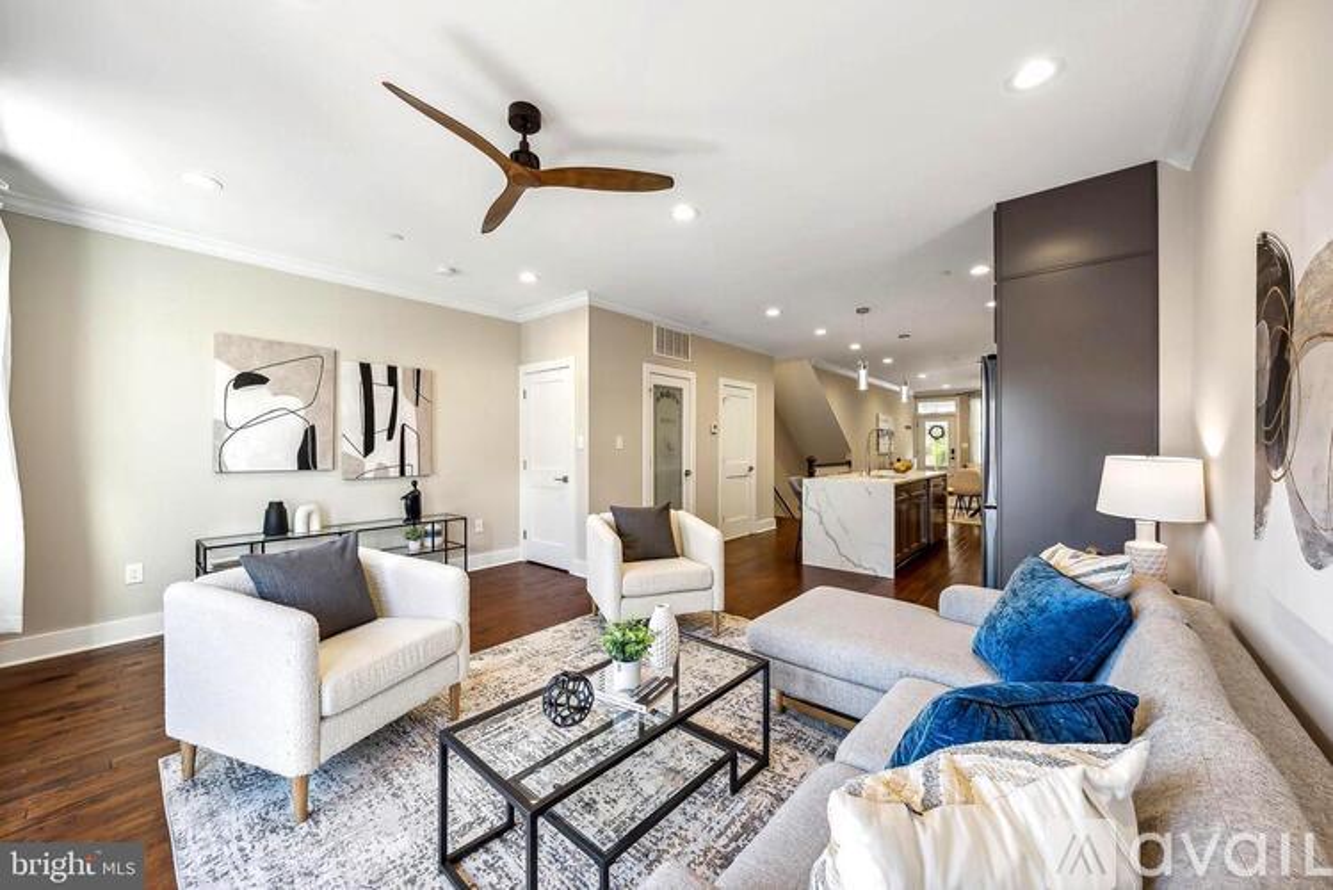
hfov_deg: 108.3
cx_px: 666
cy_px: 445
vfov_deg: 85.5
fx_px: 482
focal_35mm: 13
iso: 640
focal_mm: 13
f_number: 7.1
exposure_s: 1/40
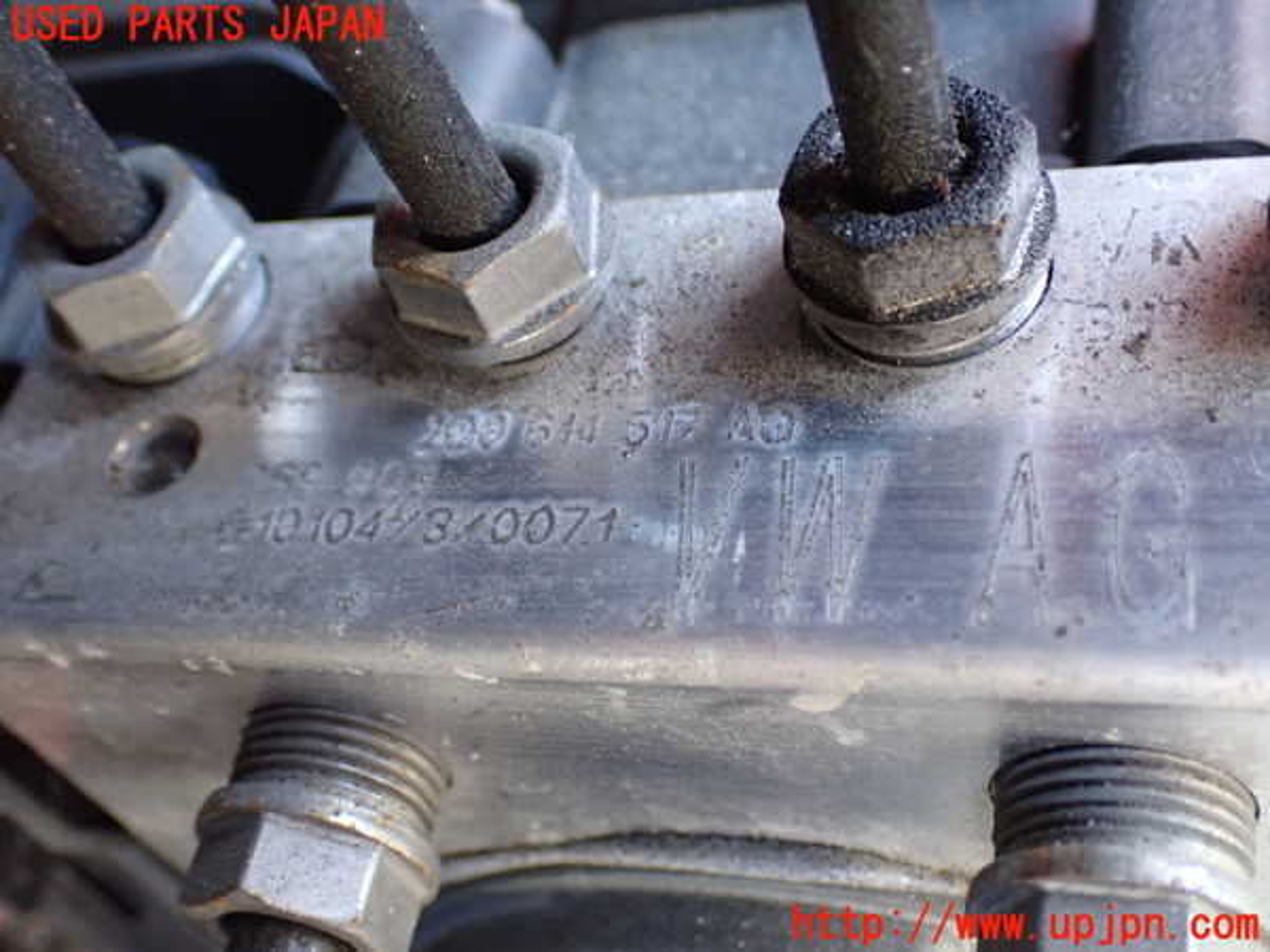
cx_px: 635
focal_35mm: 44
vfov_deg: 32.9
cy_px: 476
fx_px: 1614
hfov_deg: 42.9
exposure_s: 1/50
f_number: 2.9
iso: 800
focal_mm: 7.84
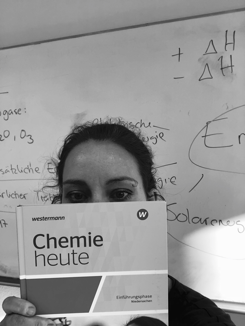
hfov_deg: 44.2
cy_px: 163
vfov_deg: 56.8
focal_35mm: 32
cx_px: 122
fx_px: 302
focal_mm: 2.87
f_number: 2.2
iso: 50
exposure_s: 1/100
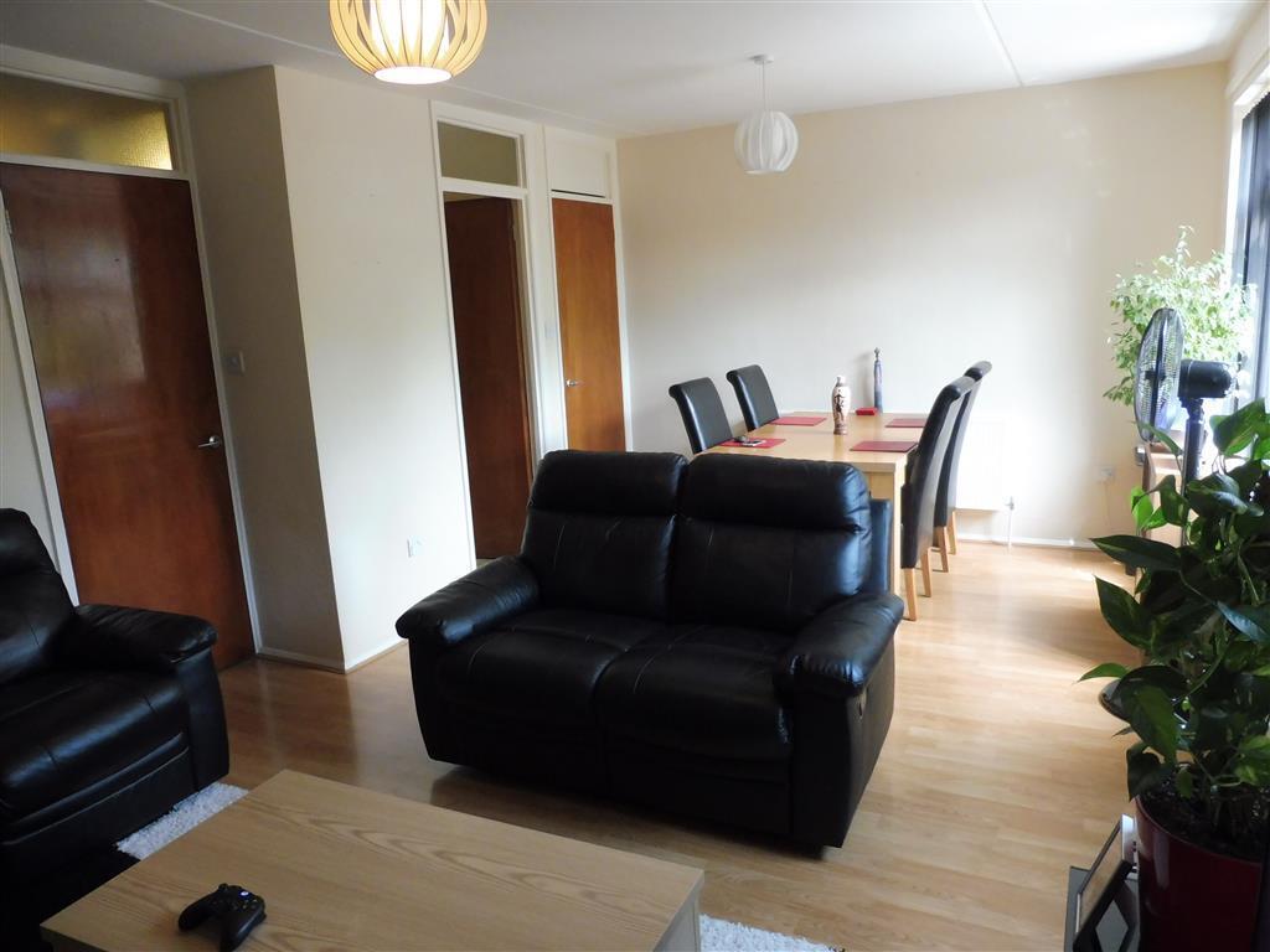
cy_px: 476
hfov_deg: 71.6
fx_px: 881
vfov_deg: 56.8
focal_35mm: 24
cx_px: 635
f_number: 3.3
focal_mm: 4.3
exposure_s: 1/50
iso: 400
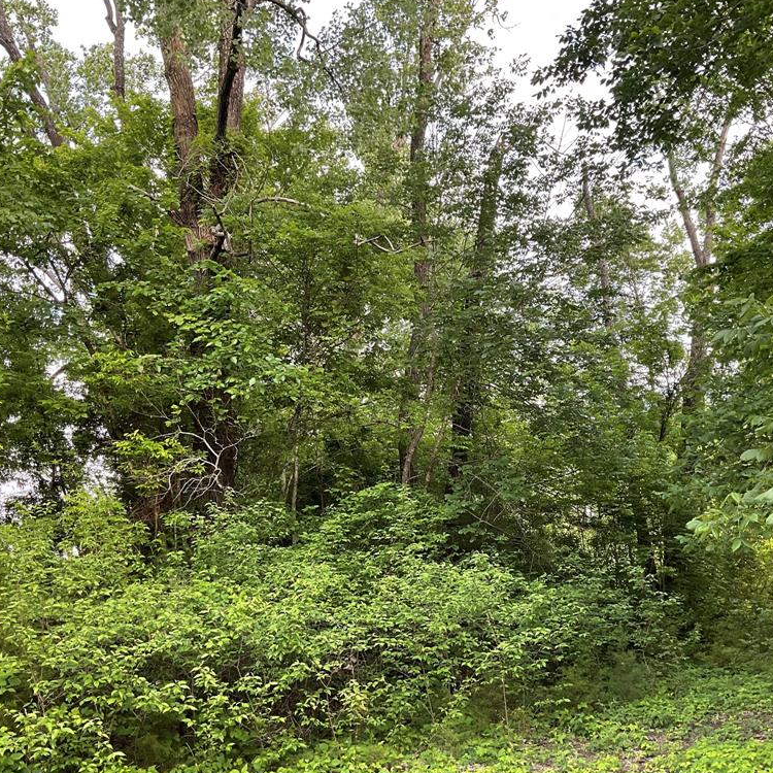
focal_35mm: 35
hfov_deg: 47.1
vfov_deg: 47.2
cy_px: 383
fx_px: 884
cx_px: 431
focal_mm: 3
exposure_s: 1/120
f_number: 1.8
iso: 40
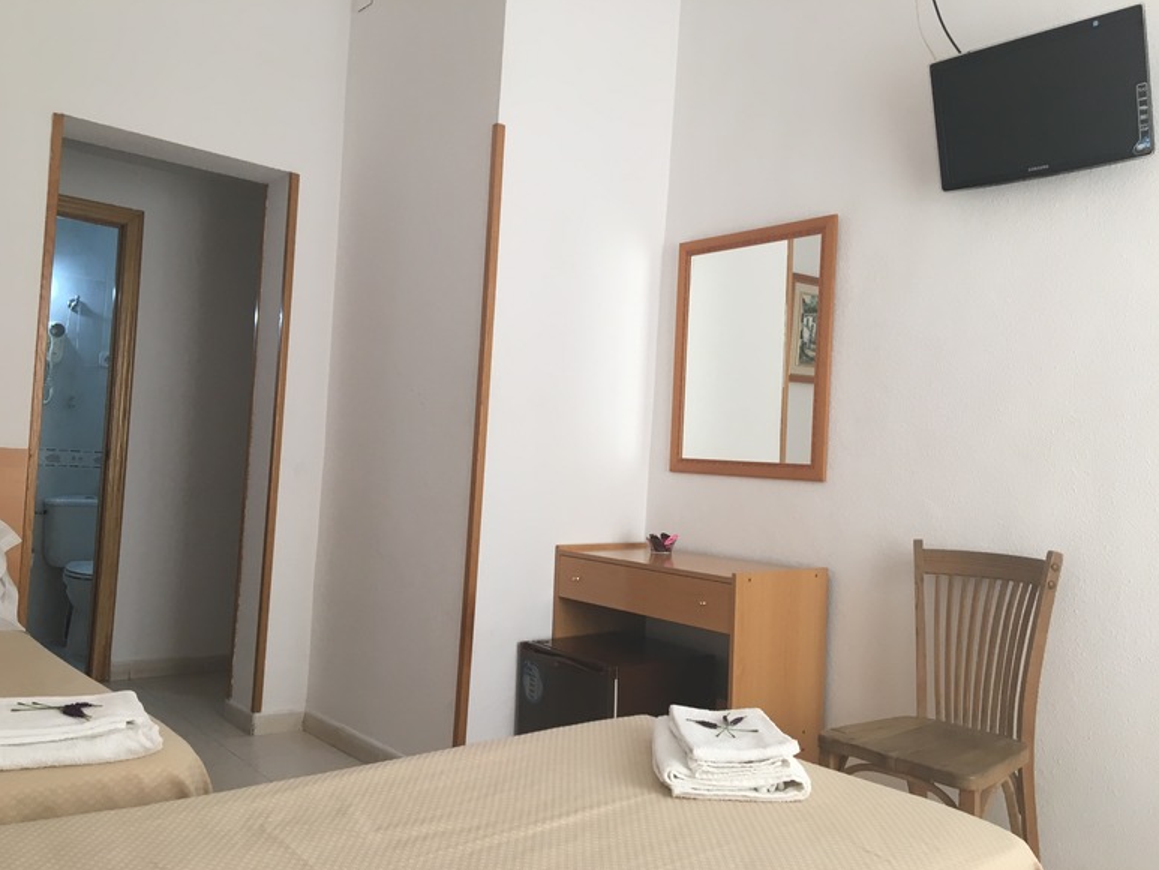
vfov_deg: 46.8
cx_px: 574
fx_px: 1005
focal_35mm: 30
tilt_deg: +1.8
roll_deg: -2.8
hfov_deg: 60.0
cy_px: 441
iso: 64
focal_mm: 4.15
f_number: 2.2
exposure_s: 1/33
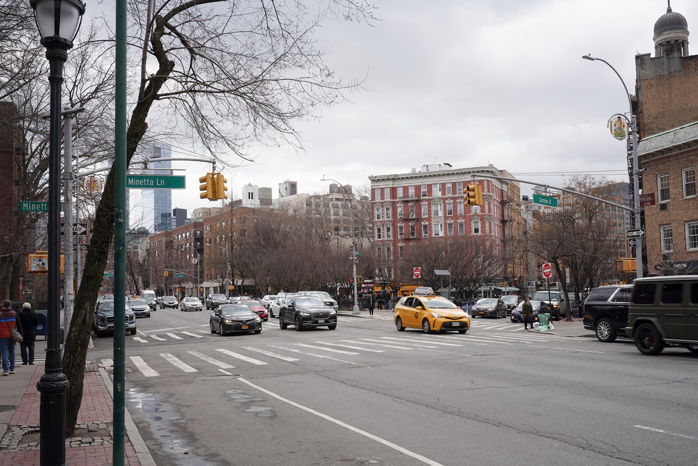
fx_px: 679
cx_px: 349
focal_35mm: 35
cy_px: 233
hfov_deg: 54.4
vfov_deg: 37.9
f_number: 13
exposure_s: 1/100
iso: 250
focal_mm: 35
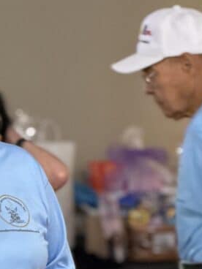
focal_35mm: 278
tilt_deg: -3.4
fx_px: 2163
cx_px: -59
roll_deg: +0.7
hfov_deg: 5.3
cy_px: 227
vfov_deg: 7.1
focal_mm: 16.89
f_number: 2.8
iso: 640
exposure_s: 1/40
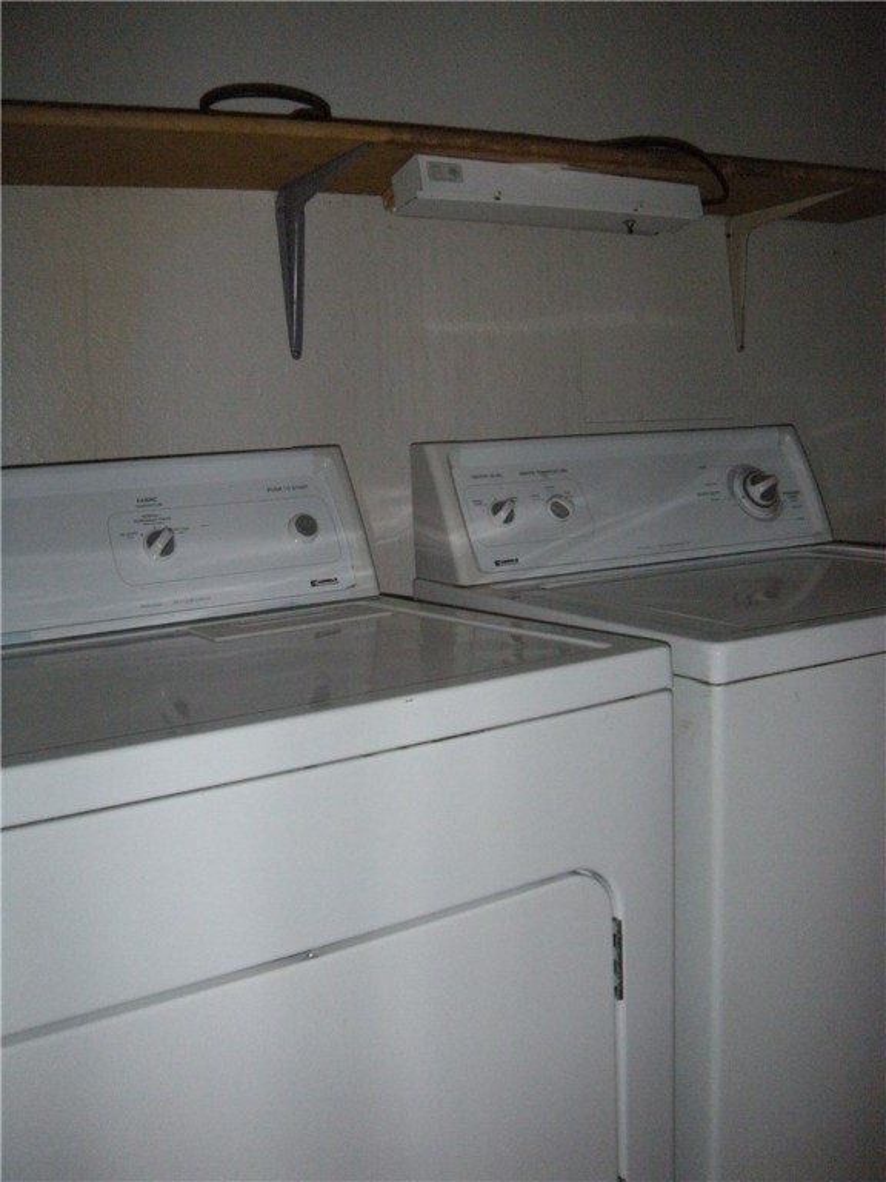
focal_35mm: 35
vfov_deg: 52.6
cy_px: 591
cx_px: 443
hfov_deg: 40.7
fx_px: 1194
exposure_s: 1/60
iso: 400
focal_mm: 5.9
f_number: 3.8
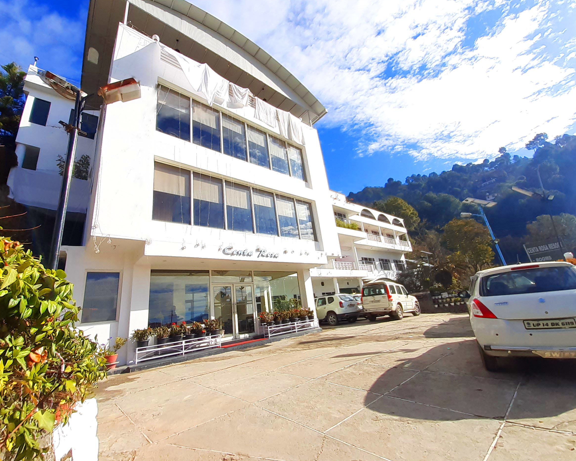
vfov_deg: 88.0
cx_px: 279
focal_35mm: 14
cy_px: 231
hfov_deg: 100.7
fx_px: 239
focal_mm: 1.13
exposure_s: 1/1364
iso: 40
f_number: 2.2
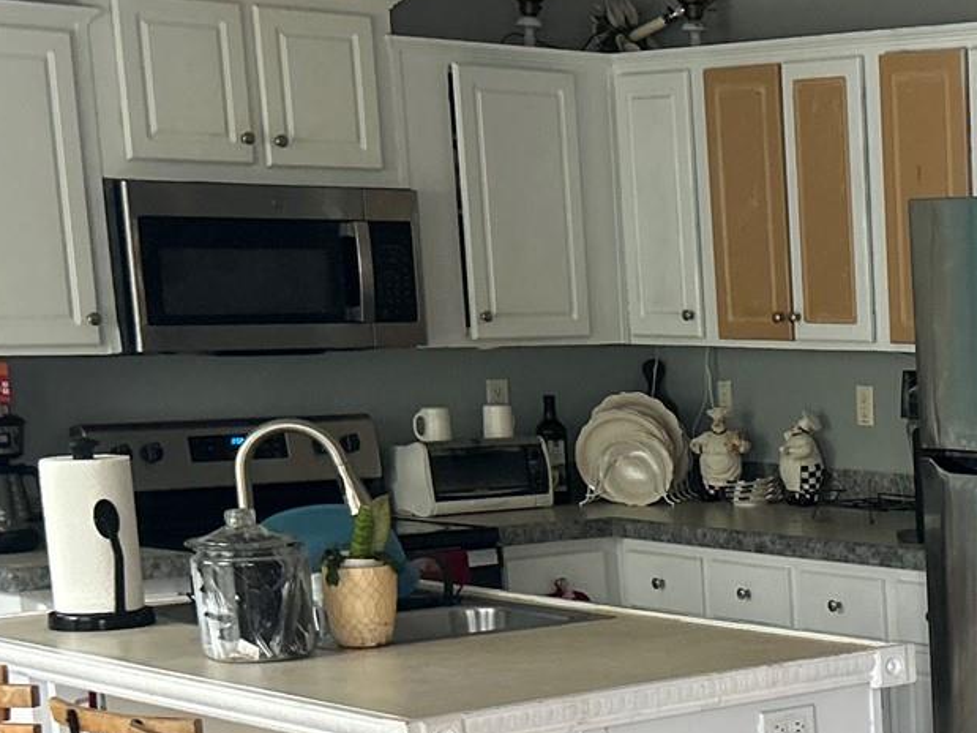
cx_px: 1395
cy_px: 744
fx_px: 2427
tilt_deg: -11.0
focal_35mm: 86
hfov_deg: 20.1
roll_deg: +0.1
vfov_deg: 16.8
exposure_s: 1/60
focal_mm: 5.7
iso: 200
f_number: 1.5
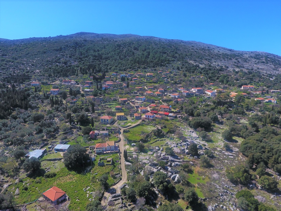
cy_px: 106
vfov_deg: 66.0
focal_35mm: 20
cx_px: 140
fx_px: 162
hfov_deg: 81.7
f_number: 2.8
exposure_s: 1/1013
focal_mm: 3.61
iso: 100
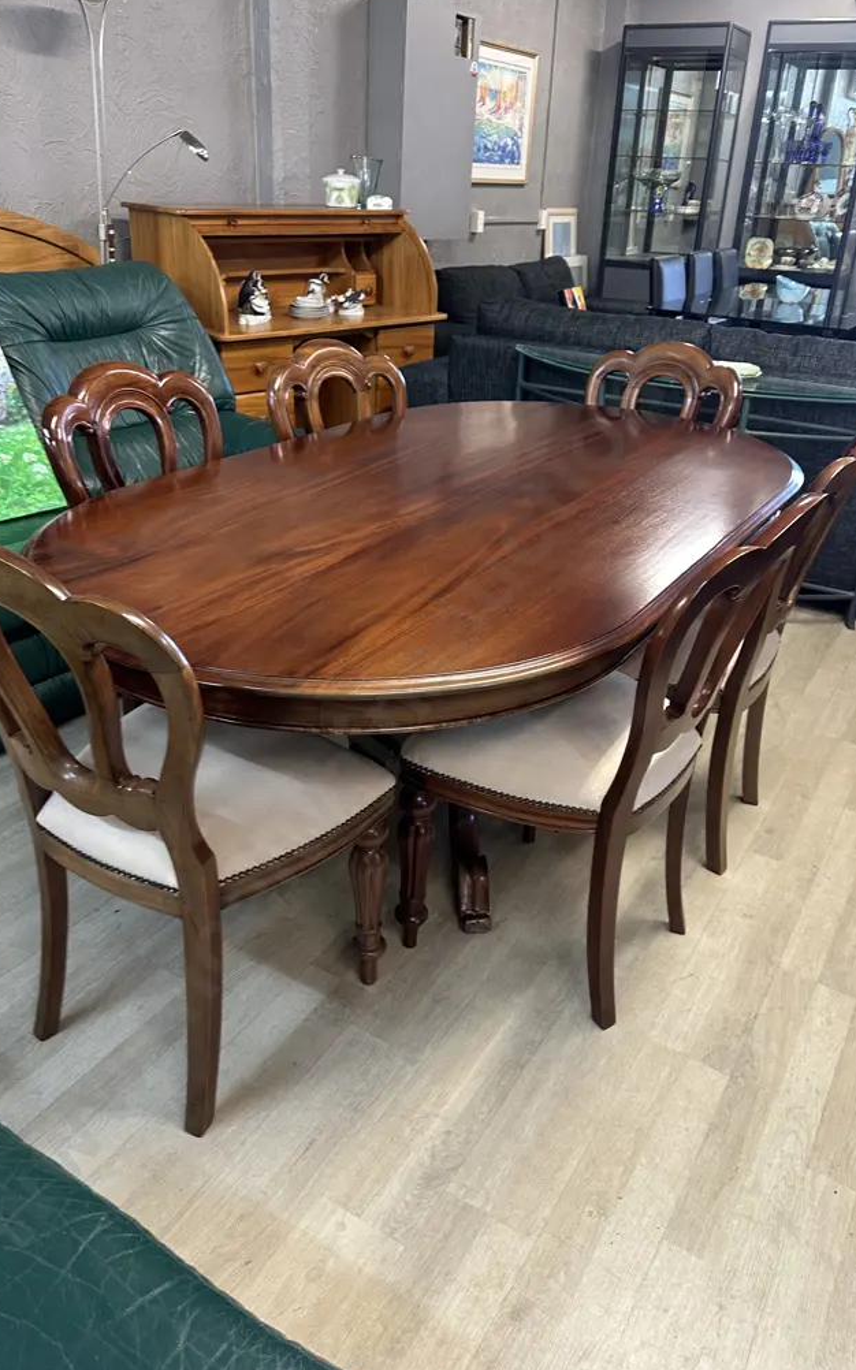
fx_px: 971
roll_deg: -2.5
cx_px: 417
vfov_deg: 70.4
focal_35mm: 26
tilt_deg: -26.2
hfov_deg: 47.6
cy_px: 684
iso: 200
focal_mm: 6.86
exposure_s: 1/50
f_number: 1.78
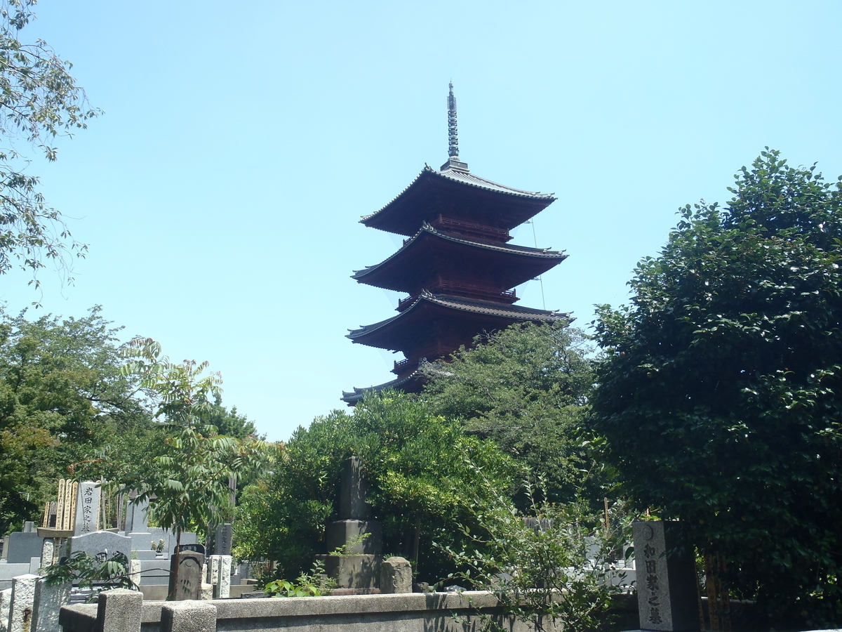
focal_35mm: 34
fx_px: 827
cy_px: 316
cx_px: 421
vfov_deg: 41.8
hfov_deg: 54.0
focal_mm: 6.07
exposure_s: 1/250
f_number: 4.4
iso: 80
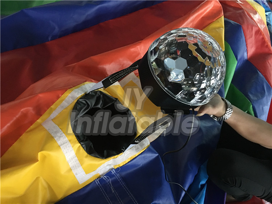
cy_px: 102
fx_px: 228
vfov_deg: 48.2
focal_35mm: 29
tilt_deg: -48.1
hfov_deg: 61.7
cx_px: 136
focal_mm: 4.15
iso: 160
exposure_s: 1/8
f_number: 2.2
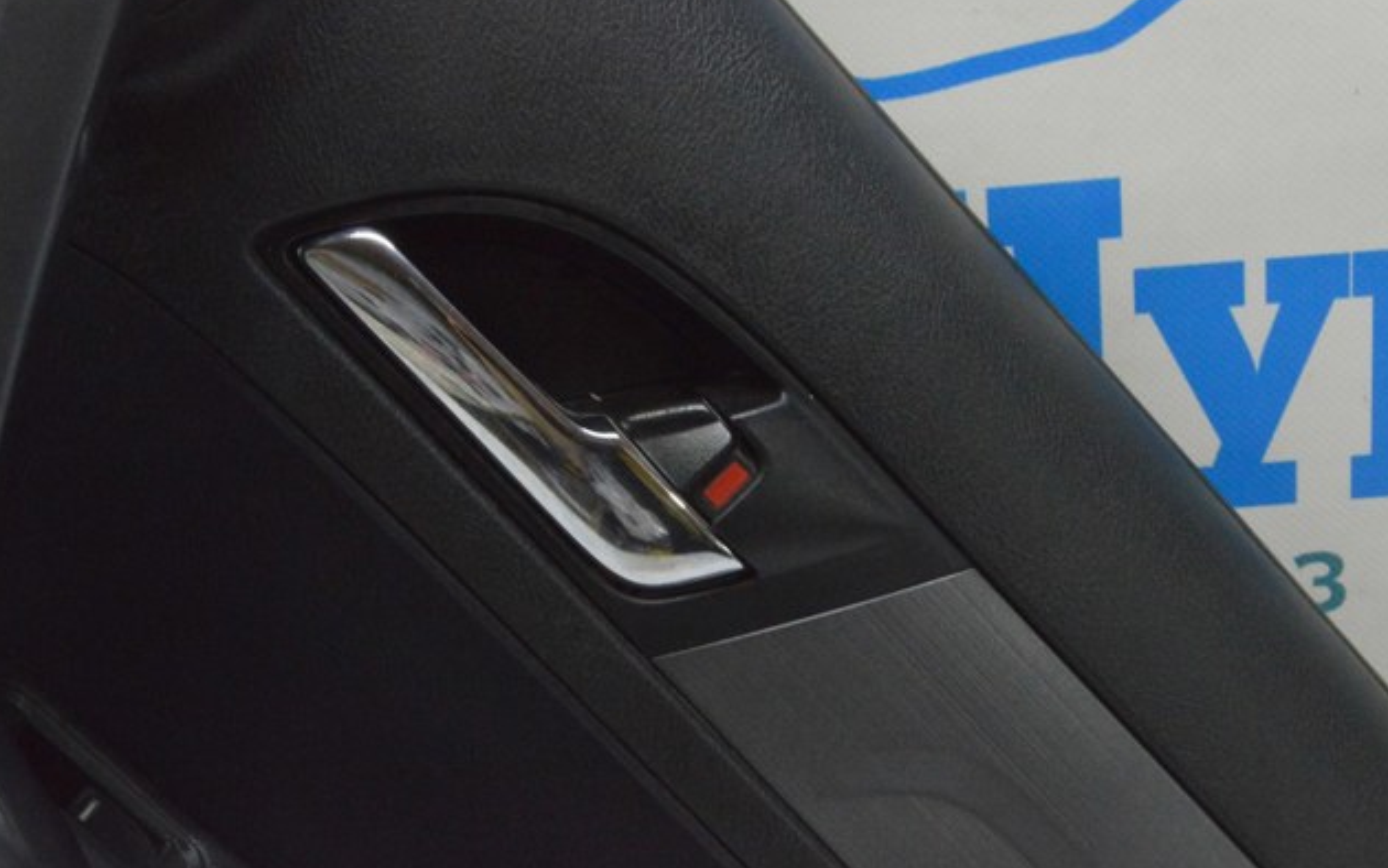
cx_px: 694
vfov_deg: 21.0
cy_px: 437
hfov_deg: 33.0
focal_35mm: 62
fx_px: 2346
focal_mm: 40
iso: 6400
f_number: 20
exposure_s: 1/15
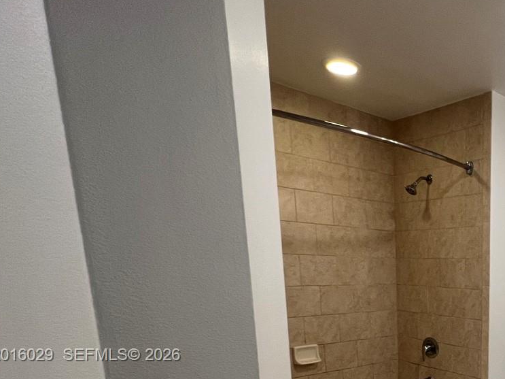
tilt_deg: -11.9
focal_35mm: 28
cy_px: 356
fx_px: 408
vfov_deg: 44.3
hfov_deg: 50.4
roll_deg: -1.4
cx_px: 512
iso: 160
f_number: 1.8
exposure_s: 1/120
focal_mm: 1.57
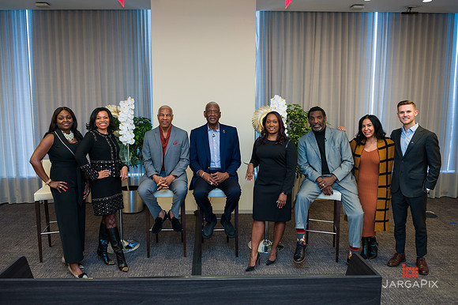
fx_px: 367
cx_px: 213
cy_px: 146
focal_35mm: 29
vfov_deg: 45.1
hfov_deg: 63.8
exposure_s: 1/200
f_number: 4
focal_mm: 27
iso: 640
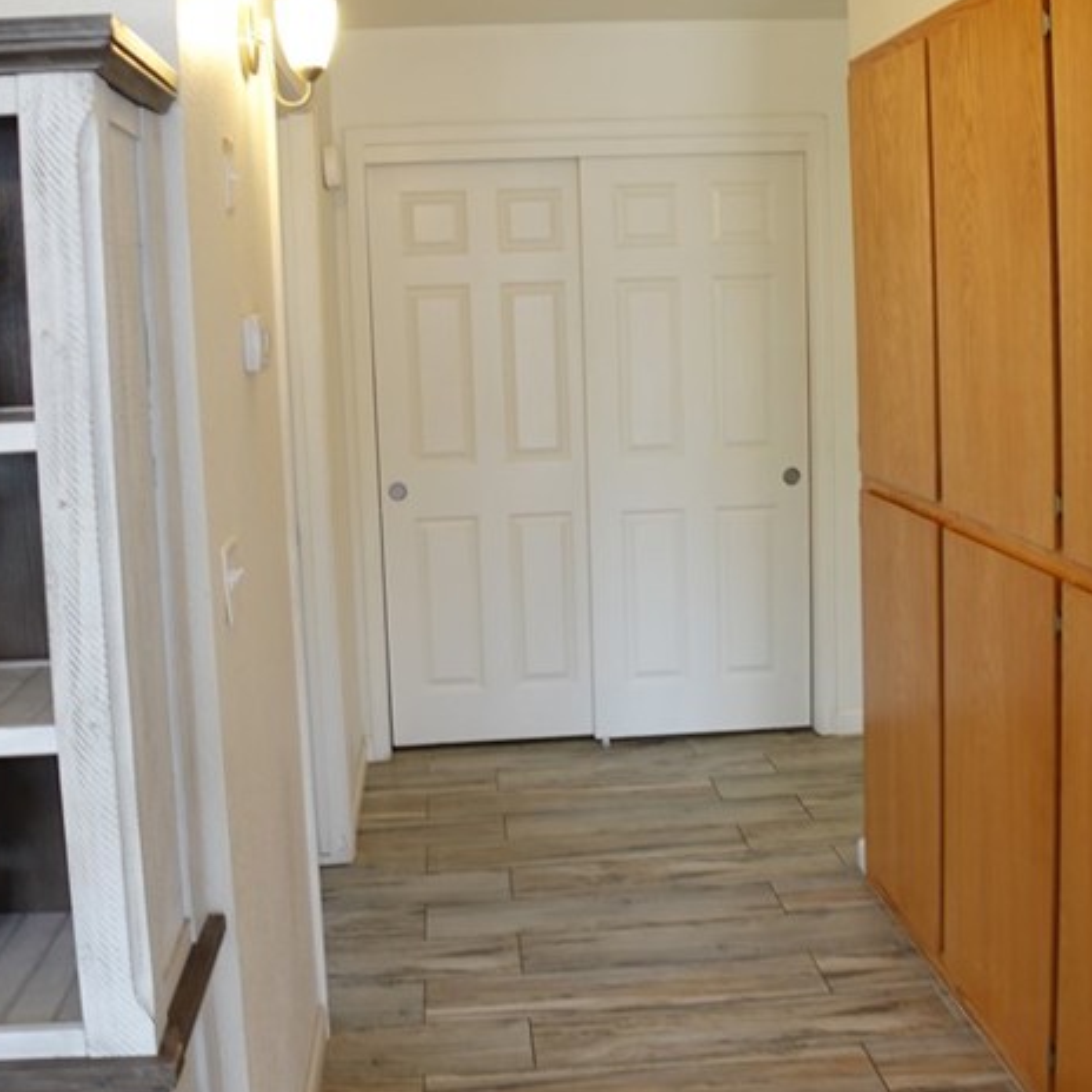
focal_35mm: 45
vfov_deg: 37.3
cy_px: 408
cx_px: 534
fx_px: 1606
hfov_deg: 37.6
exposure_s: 1/30
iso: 160
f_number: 1.8
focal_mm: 9.4
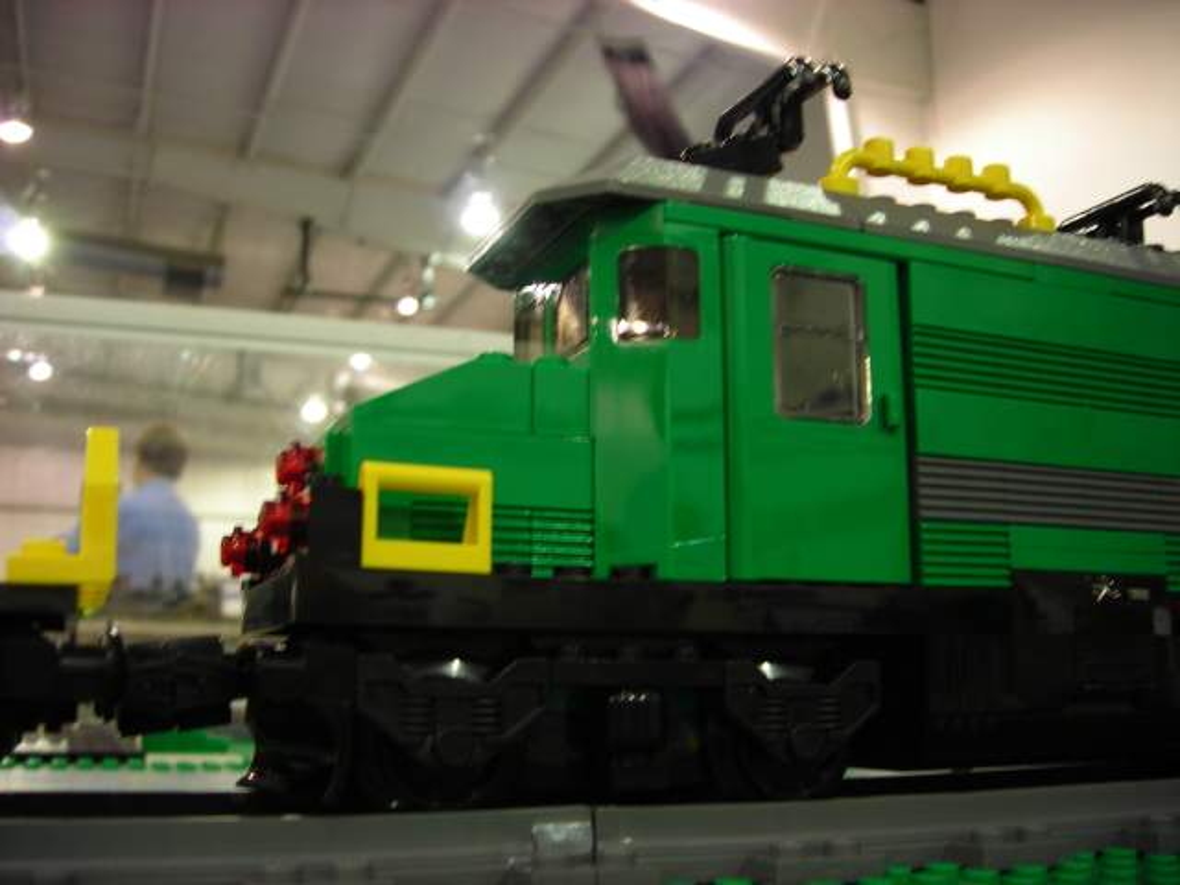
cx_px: 590
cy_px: 442
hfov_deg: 49.0
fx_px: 1295
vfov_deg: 37.7
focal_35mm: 38
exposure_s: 1/5.2
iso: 50
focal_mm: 6.3
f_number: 3.2
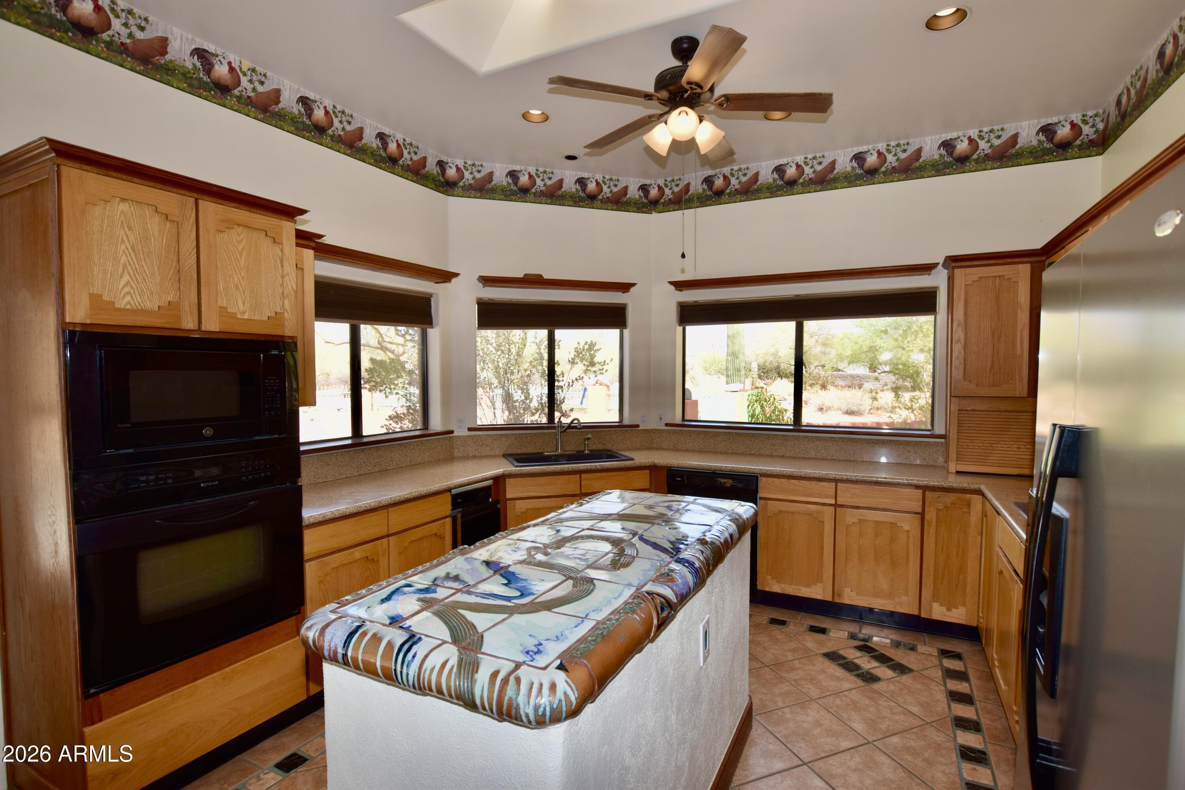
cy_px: 395
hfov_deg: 92.4
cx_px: 592
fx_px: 568
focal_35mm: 17
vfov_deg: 69.7
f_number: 5
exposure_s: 1/100
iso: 100
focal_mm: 11.5
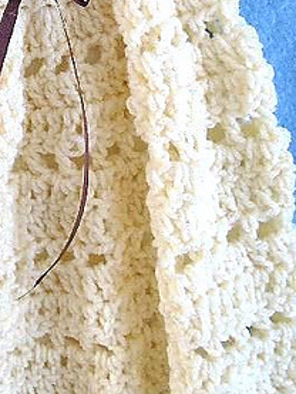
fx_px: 684
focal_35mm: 60
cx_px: 10
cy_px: 40
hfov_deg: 23.5
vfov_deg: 30.7
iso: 100
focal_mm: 4.6
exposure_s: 1/30
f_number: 3.2
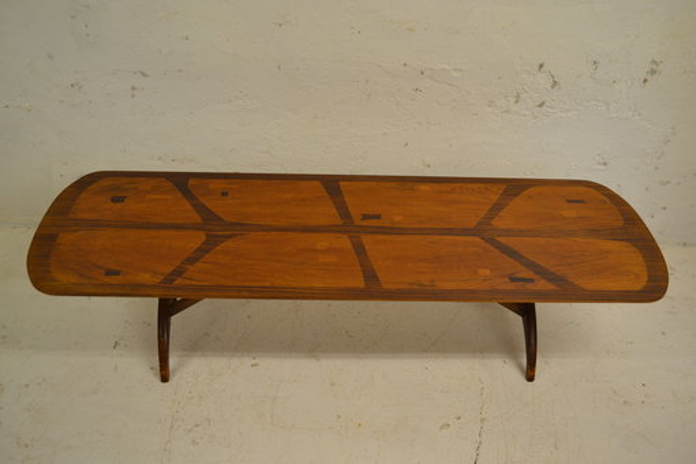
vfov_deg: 40.0
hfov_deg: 57.2
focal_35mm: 33
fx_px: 638
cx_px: 348
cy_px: 232
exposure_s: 1/60
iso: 400
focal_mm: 22
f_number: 4
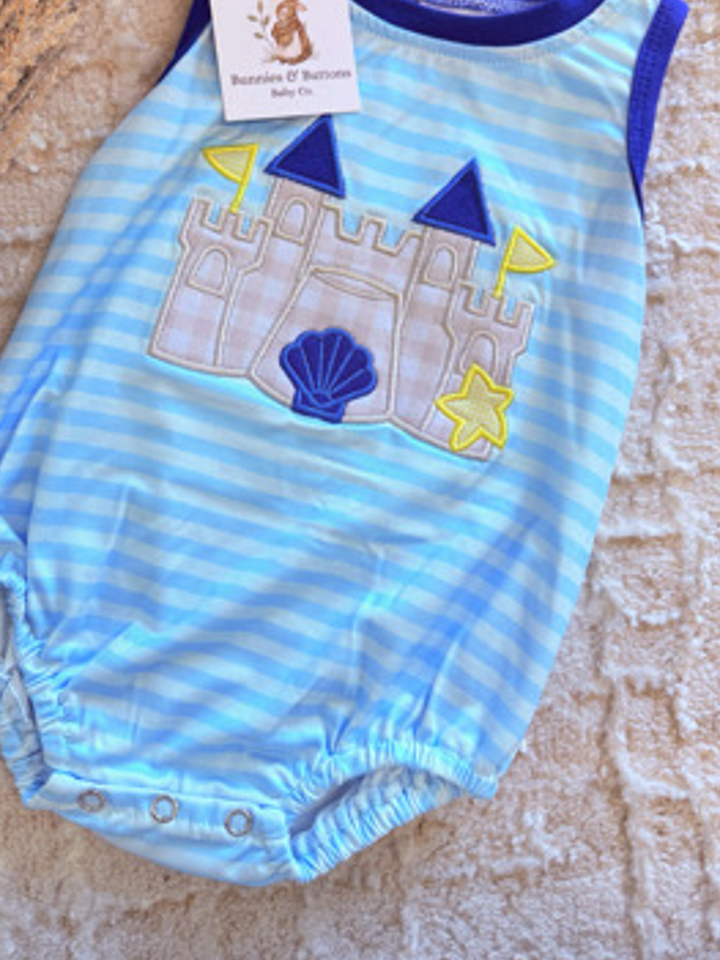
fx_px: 971
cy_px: 366
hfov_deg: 40.5
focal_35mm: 35
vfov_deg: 52.1
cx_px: 290
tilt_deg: -86.5
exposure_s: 1/120
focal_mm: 6.76
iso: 80
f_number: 1.78
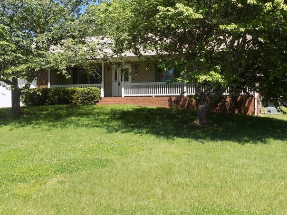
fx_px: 323
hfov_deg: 47.9
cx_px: 147
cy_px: 106
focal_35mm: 39
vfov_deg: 36.8
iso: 80
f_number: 3.1
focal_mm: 4
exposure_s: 1/500
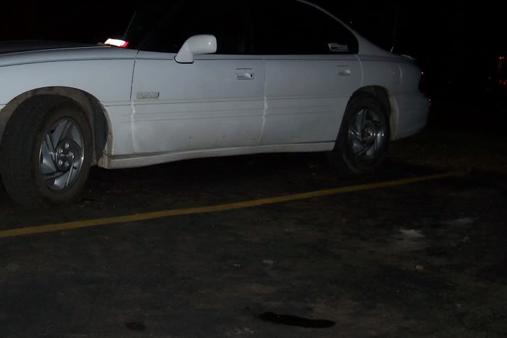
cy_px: 122
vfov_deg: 25.0
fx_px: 761
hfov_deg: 36.6
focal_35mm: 54
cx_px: 183
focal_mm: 8
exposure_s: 1/30
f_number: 2.8
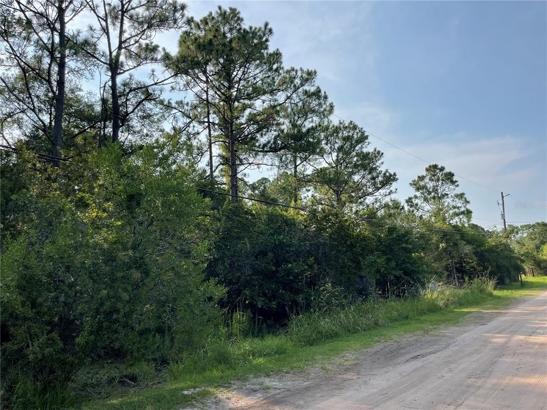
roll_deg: +3.0
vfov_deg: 54.9
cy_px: 205
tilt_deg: +10.2
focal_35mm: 25
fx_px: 395
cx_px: 274
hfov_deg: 69.4
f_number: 1.6
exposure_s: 1/2545
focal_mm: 5.1
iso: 32
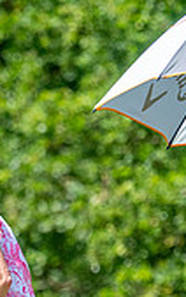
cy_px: 223
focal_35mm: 1572
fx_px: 12717
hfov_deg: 0.8
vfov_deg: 1.3
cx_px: -297
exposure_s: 1/2500
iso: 320
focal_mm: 300
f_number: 5
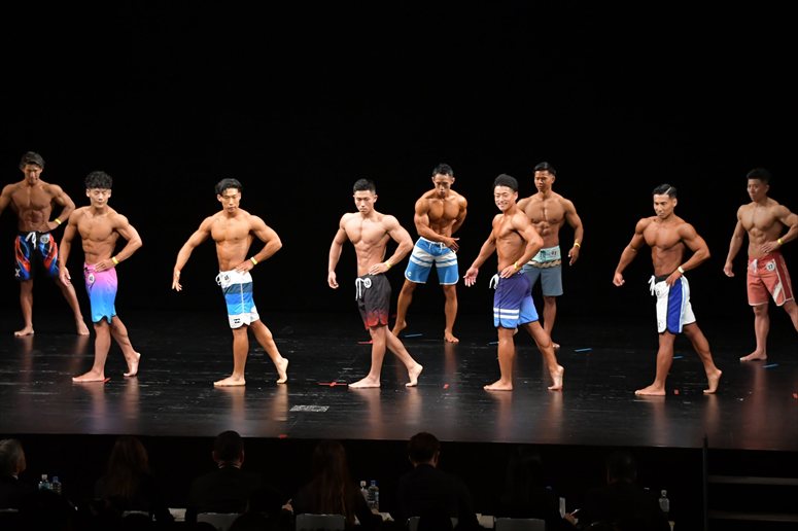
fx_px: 2991
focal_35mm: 135
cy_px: 266
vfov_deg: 10.2
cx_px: 399
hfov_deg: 15.2
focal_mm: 90
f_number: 5.6
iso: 3200
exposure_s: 1/400
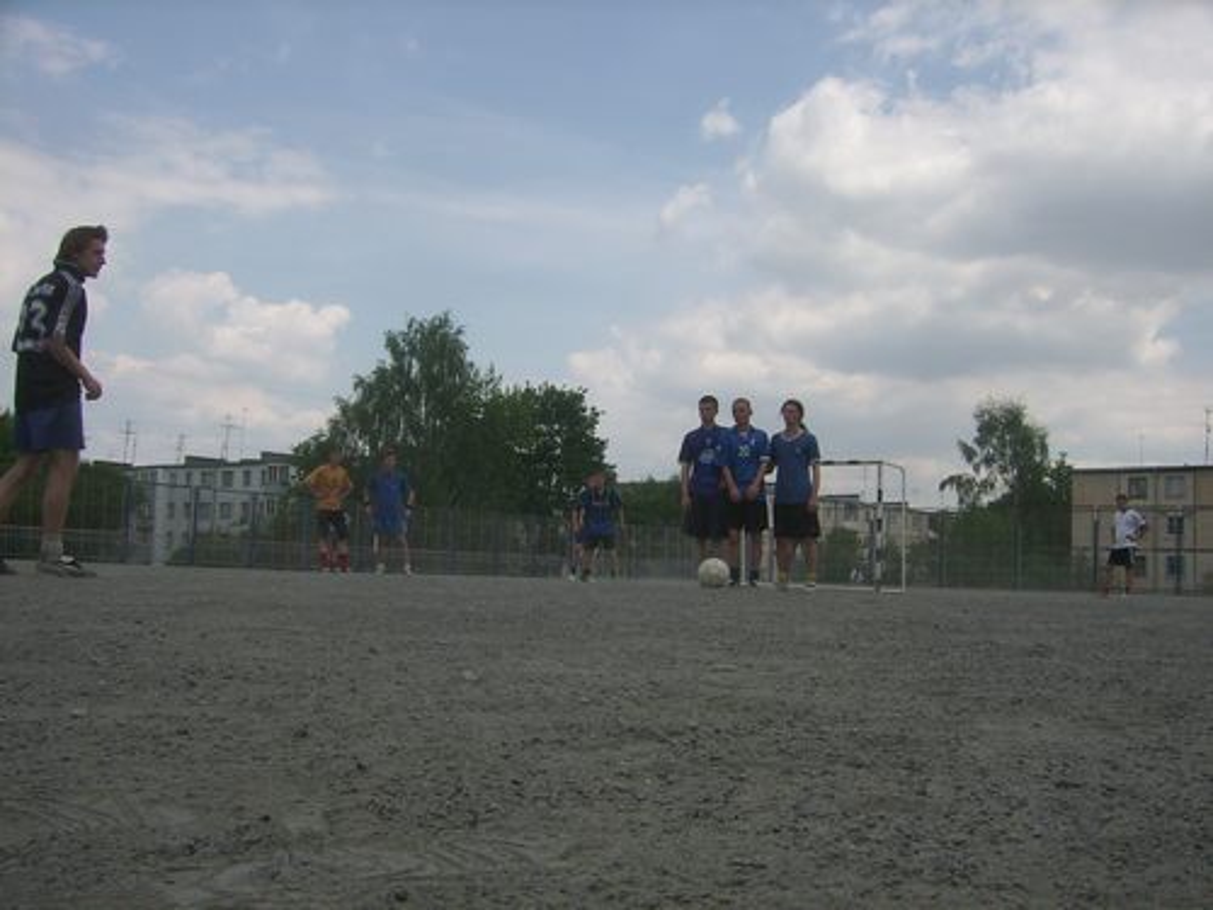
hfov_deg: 52.6
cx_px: 606
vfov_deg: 40.7
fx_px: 1226
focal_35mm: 35
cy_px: 455
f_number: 5.8
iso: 50
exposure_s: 1/385
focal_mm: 5.95
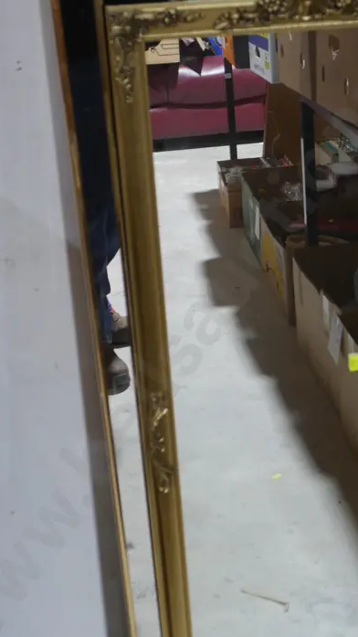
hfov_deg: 18.8
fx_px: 1080
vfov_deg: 32.8
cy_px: 278
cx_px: 237
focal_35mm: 64
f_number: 4.4
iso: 640
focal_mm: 20
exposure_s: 1/60
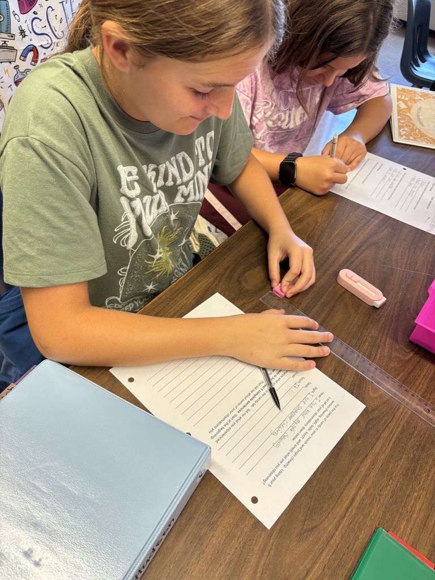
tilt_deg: -47.3
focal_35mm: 26
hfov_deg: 53.1
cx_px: 218
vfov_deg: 67.3
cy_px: 290
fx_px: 436
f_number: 1.6
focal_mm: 5.96
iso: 100
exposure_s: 1/60
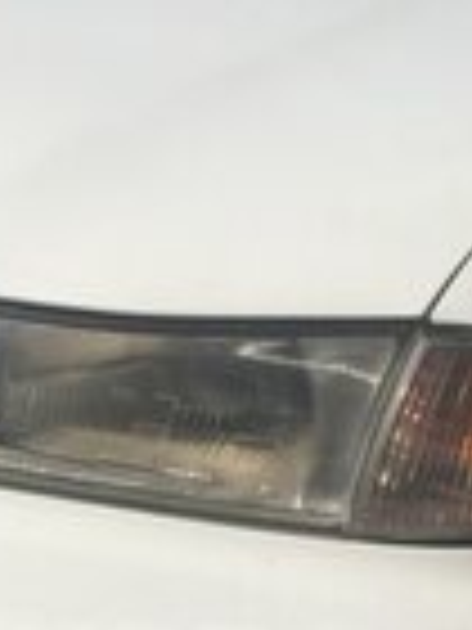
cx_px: 270
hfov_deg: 14.4
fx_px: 1873
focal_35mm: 103
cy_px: 675
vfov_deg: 18.4
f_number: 2.2
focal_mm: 4.15
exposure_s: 1/3300
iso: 32
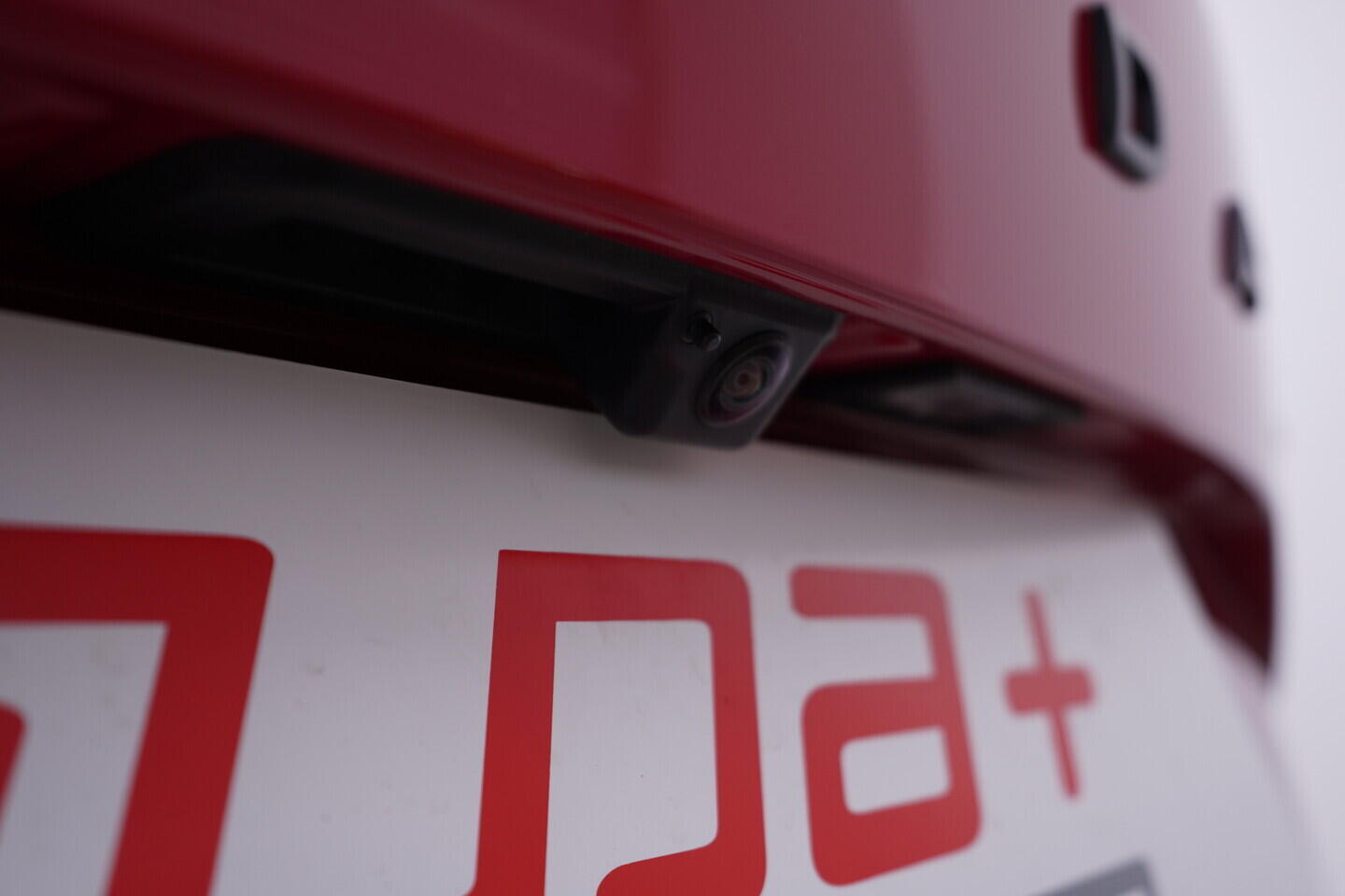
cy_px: 448
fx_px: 1345
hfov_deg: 53.1
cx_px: 672
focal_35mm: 36
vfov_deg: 36.9
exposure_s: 1/80
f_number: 4
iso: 125
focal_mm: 24
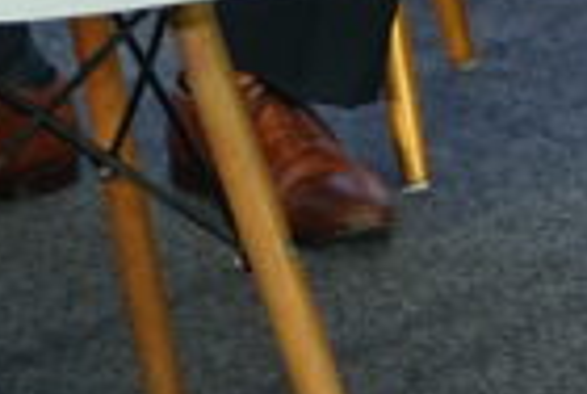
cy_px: -979
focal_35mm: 336
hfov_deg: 6.1
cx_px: 805
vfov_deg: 3.9
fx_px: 5490
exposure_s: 1/125
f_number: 4
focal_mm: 46
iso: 400
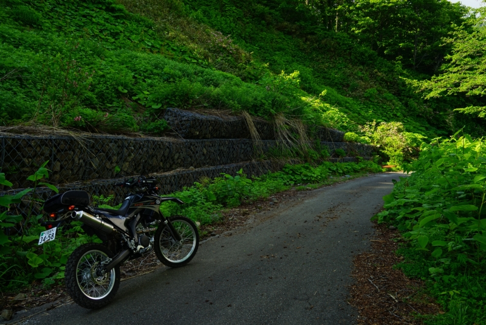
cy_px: 162
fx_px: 378
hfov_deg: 65.5
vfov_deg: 46.4
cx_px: 243
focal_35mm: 28
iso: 100
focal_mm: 28
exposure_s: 1/100
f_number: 7.1
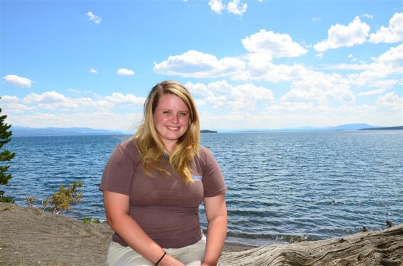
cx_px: 202
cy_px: 133
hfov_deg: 67.5
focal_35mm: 27
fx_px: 301
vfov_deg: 47.7
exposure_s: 1/200
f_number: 13
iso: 200
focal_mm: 18
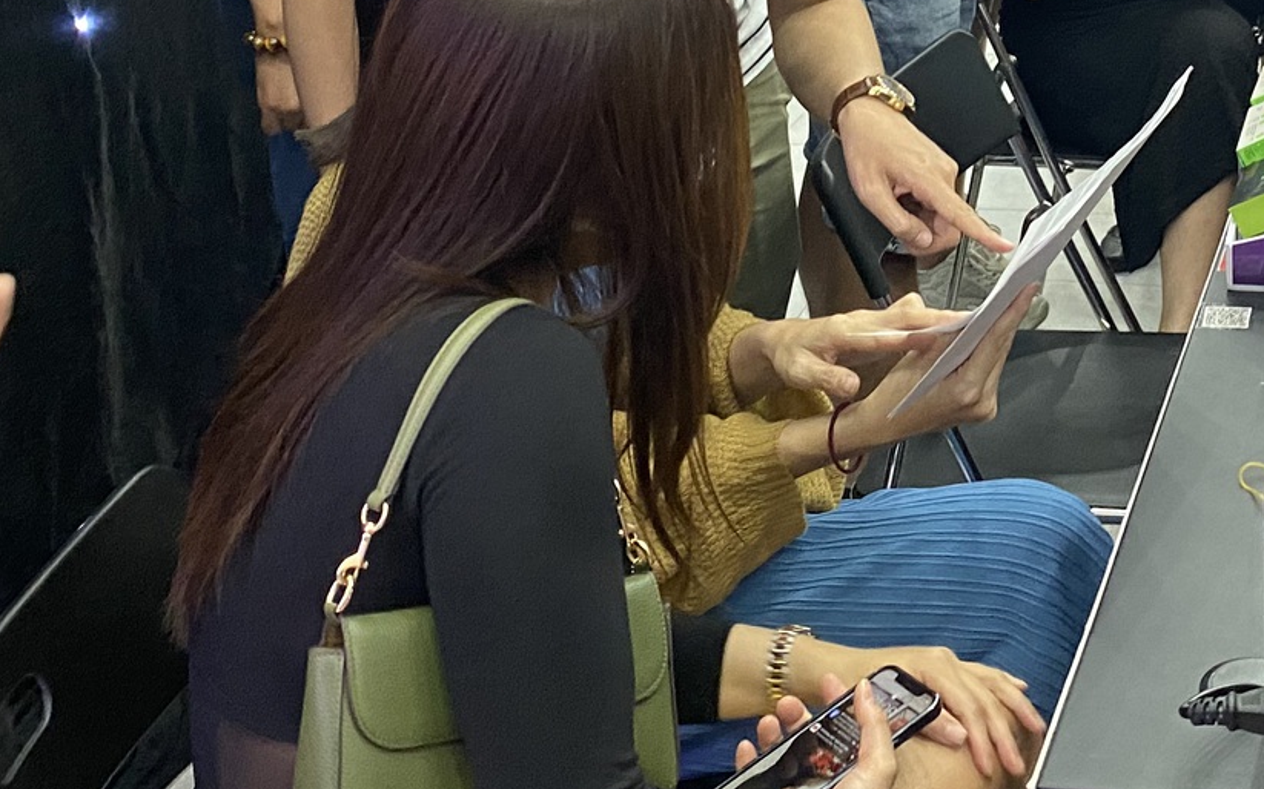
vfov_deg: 18.5
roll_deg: +3.4
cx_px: 1130
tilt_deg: -10.6
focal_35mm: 67
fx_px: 2308
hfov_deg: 29.4
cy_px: -124
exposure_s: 1/50
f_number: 1.8
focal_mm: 4.25
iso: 160
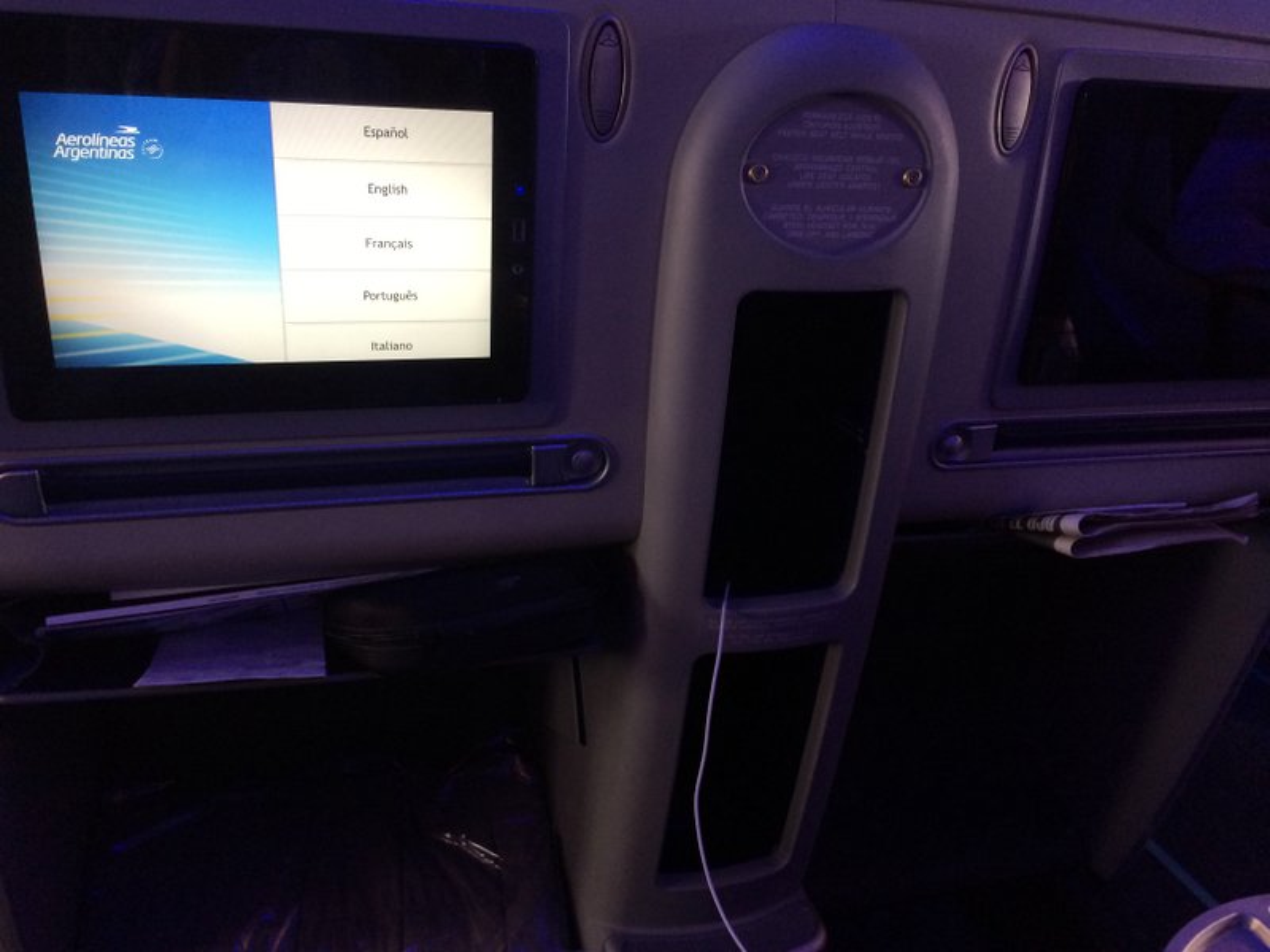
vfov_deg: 46.8
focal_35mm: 30
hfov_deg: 60.0
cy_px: 476
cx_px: 635
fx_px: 1101
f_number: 2.2
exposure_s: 1/30
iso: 64
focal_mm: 4.12
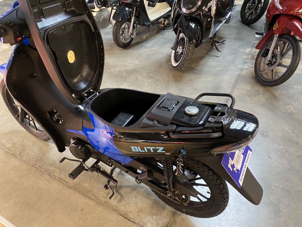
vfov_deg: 53.1
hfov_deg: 67.3
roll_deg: +0.3
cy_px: 114
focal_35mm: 26
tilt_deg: -41.2
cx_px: 151
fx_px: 227
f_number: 1.8
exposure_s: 1/33
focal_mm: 4.25
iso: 400
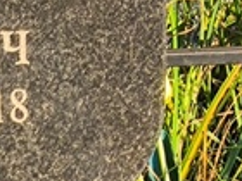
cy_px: 117
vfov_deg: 5.2
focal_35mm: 286
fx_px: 1999
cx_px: -219
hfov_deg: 6.7
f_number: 1.7
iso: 50
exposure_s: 1/457
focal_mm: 4.71
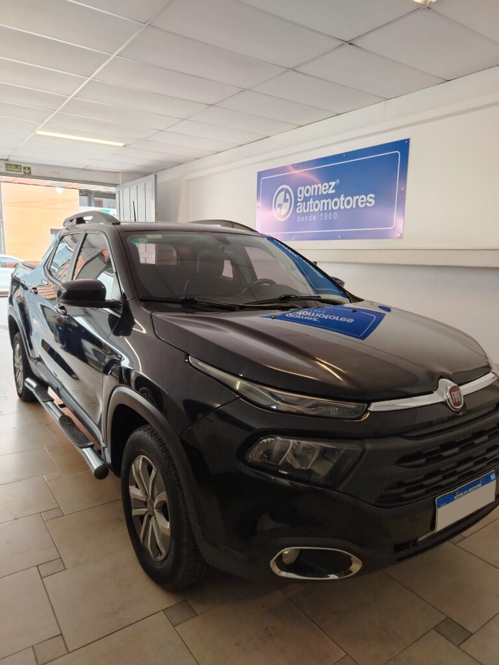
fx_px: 461
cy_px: 332
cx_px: 250
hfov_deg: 56.8
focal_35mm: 24
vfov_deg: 71.6
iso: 441
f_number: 1.75
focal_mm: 5.25
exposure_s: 1/50
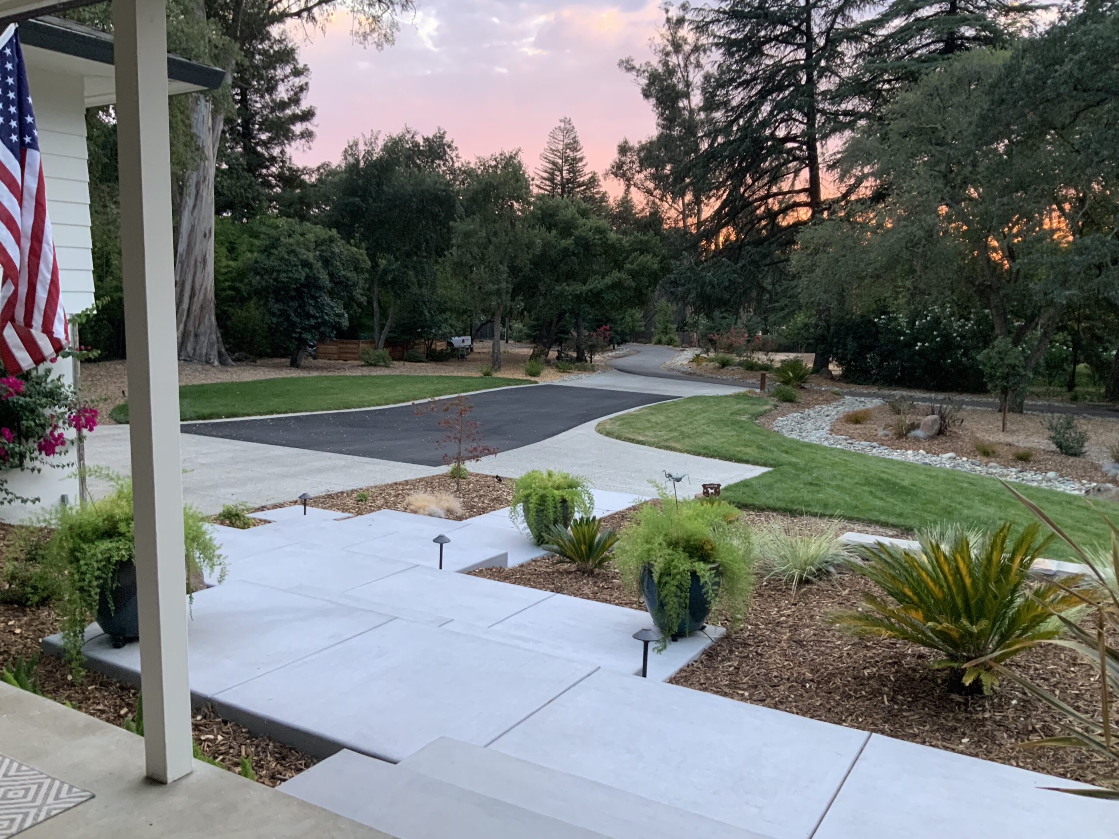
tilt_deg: -8.7
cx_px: 560
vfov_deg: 48.2
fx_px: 937
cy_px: 420
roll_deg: -0.3
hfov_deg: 61.7
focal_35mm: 29
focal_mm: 3
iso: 125
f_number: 1.8
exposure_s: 1/60
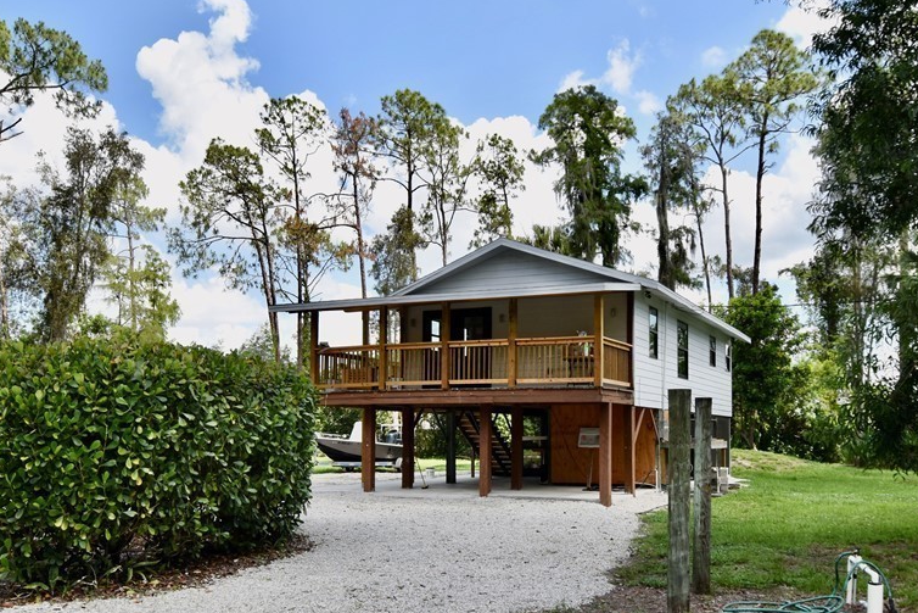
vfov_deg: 35.9
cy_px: 399
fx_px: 936
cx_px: 503
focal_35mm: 37
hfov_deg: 52.1
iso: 100
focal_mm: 17
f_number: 9
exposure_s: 1/160
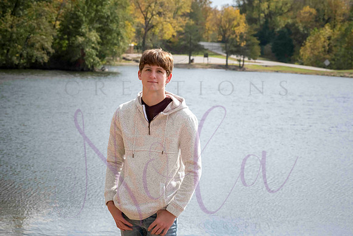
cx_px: 176
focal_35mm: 112
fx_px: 1098
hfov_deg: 18.3
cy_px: 118
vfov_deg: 12.2
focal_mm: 112
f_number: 10
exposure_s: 1/1250
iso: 800
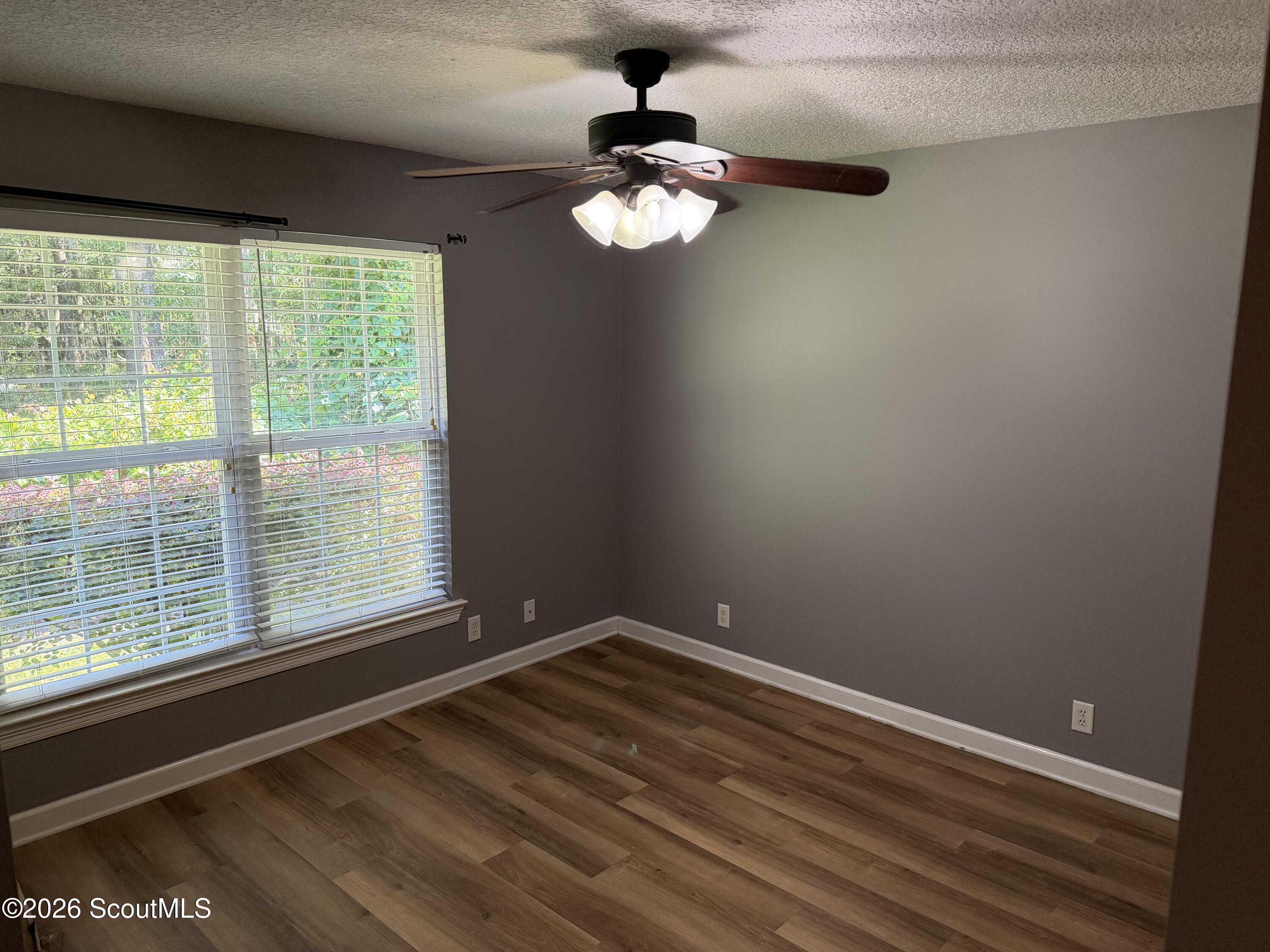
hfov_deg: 71.6
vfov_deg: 56.8
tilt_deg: -11.0
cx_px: 635
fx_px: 881
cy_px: 476
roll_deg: -0.4
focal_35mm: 24
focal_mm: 6.76
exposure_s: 1/120
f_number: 1.78
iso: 320
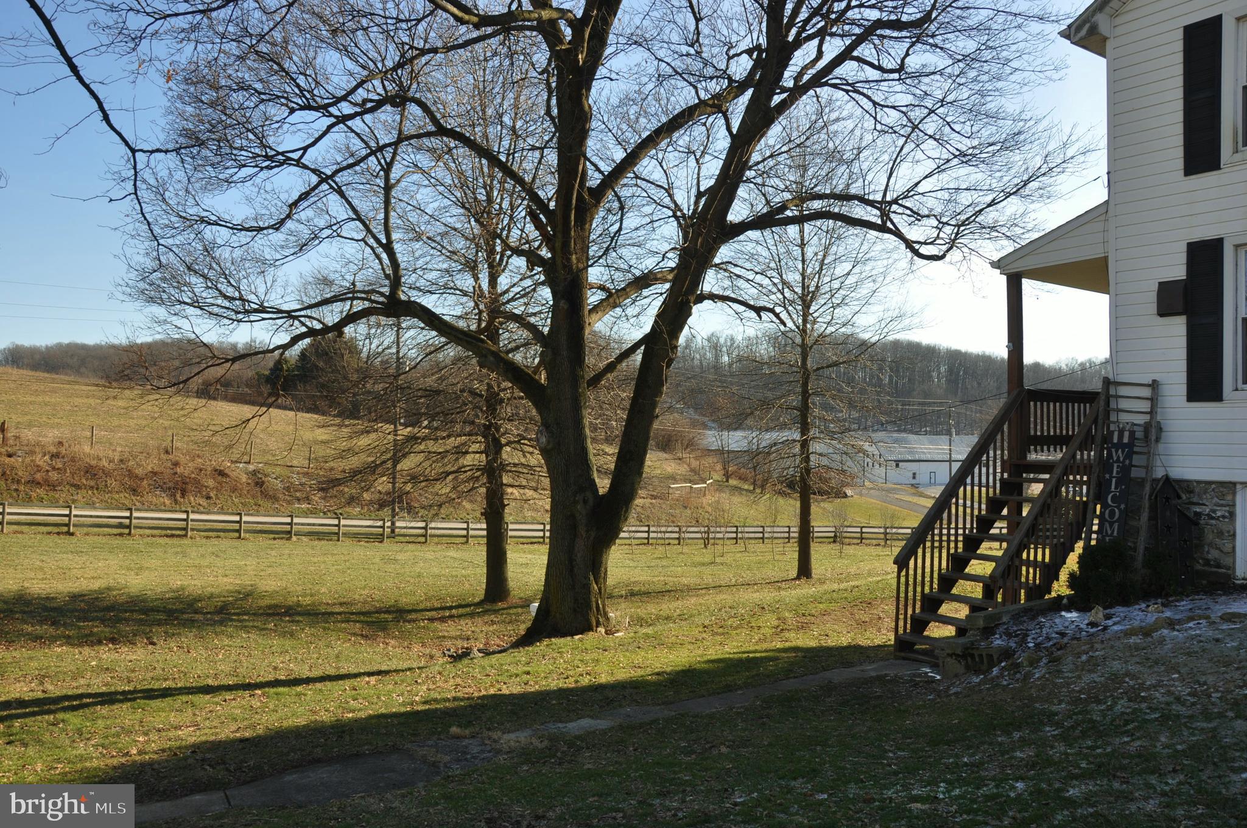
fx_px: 934
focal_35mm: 27
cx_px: 624
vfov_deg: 47.8
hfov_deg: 67.4
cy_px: 414
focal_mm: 18
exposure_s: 1/250
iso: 200
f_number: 8
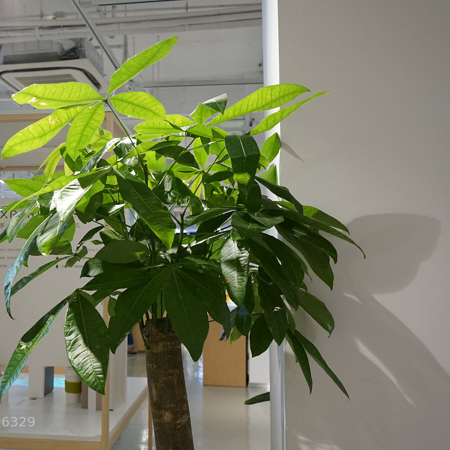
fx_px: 574
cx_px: 154
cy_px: 226
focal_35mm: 39
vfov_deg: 42.8
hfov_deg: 42.3
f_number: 5.6
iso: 3200
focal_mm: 30
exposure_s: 1/250
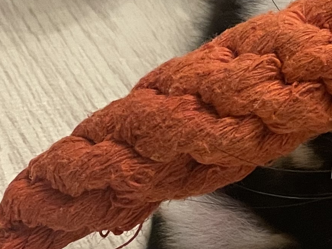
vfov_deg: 12.0
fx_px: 1151
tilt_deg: -15.7
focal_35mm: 120
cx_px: 532
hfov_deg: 15.0
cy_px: -57
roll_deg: -15.4
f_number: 1.6
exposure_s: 1/60
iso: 250
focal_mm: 4.2
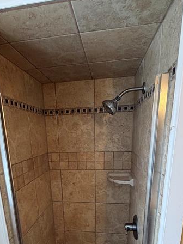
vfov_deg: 67.5
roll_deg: +2.6
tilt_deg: -14.8
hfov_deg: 56.6
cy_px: 180
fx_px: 169
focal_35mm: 24
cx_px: 80
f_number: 2.2
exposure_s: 1/120
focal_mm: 2.22
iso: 250
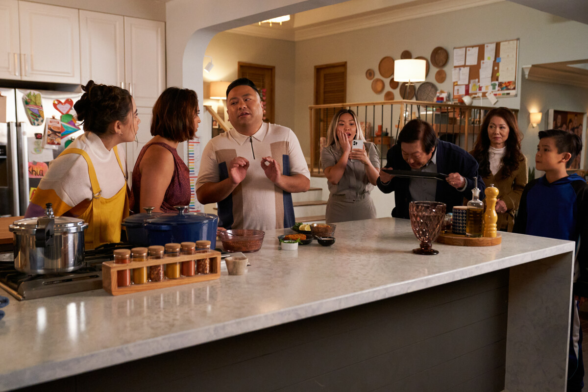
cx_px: 294
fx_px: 572
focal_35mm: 35
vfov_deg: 37.9
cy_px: 196
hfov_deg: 54.4
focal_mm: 35
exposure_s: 1/125
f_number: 3.5
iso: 8000
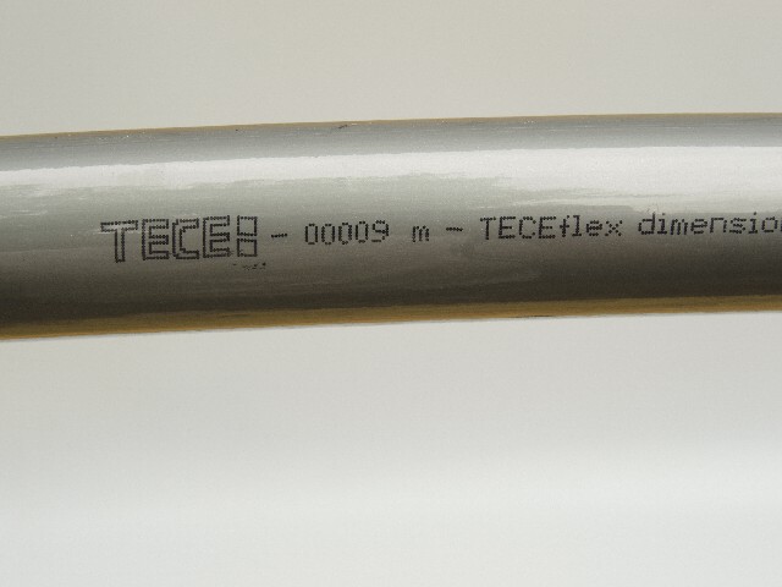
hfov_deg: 38.2
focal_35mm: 50
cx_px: 391
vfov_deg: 29.1
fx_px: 1130
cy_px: 294
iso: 80
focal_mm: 11
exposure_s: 1/60
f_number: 5.6
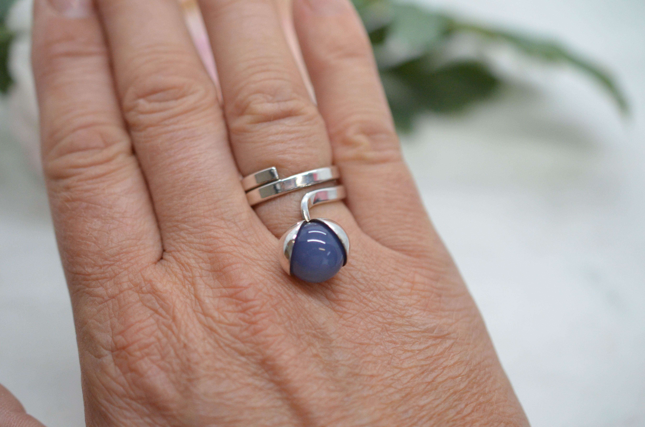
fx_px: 1073
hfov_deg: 33.5
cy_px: 214
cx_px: 322
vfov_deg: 22.5
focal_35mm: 60
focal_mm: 40
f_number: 3.5
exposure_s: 1/2500
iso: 2500
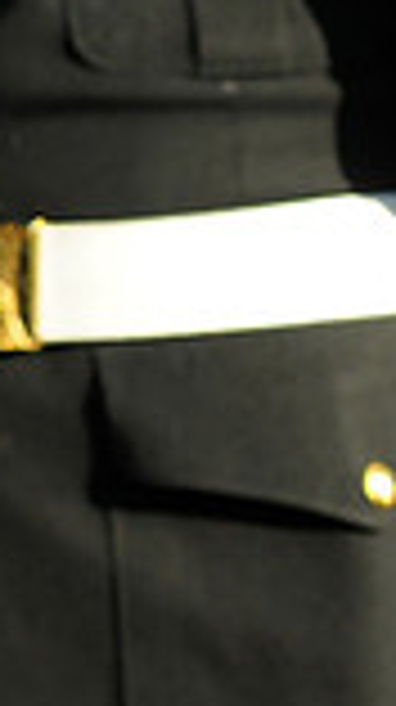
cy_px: 380
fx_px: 7581
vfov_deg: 5.3
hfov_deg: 3.0
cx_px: -594
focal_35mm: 405
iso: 800
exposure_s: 1/2500
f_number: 4
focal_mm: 70
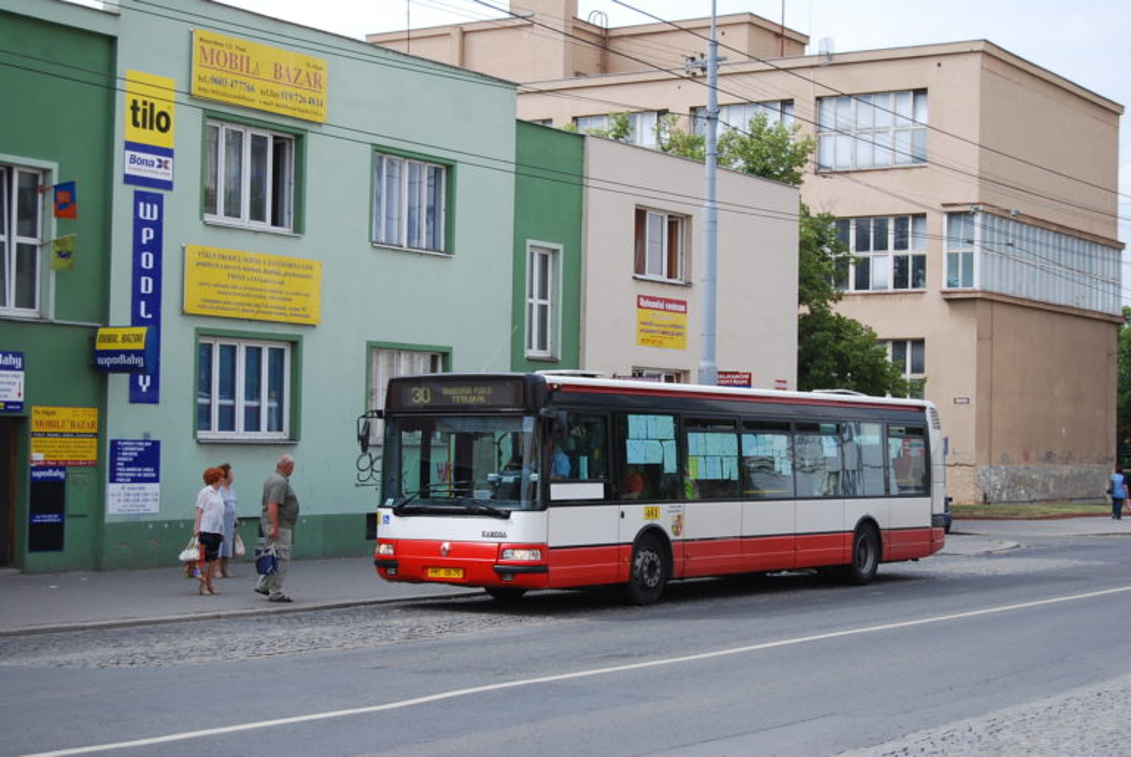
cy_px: 378
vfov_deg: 21.6
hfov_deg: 31.9
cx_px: 566
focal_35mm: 63
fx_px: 1981
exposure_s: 1/640
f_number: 5.3
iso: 200
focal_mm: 42
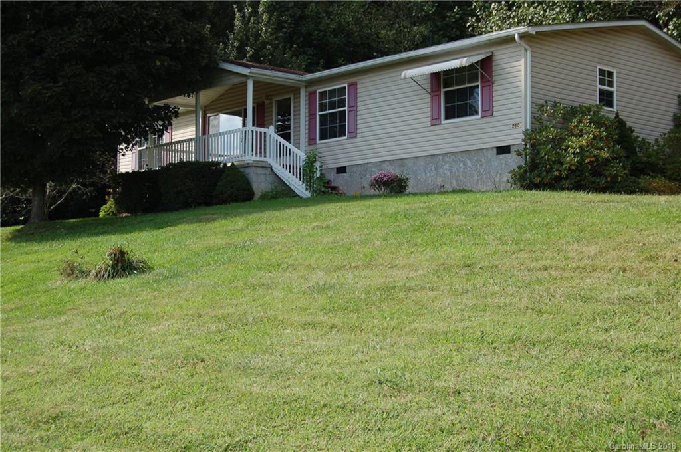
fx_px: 1077
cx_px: 340
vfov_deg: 23.7
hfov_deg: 35.1
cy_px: 226
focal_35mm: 57
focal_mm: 38
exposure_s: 1/200
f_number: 7.1
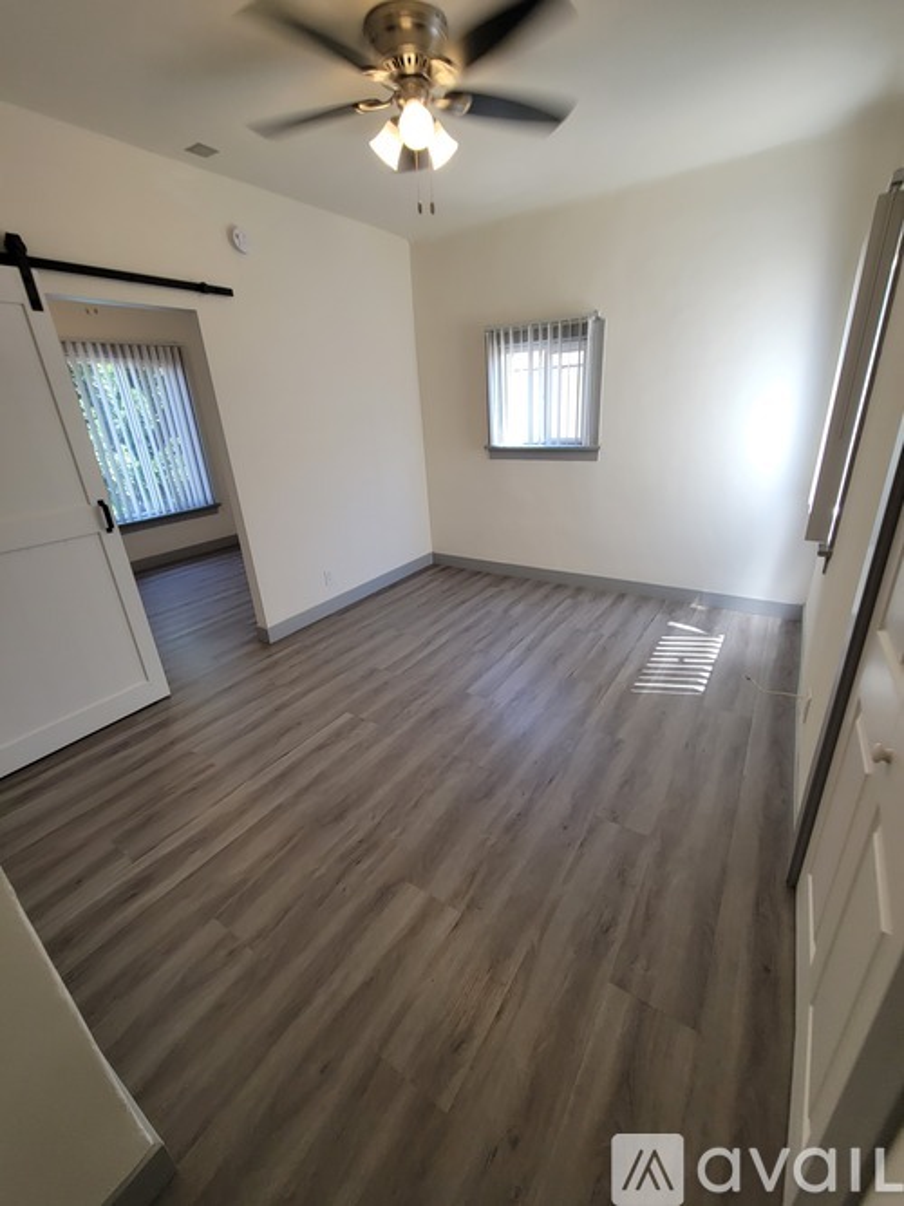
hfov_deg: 89.9
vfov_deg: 106.2
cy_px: 603
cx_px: 452
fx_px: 453
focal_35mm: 13
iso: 50
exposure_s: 1/60
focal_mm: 2.2
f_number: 2.2
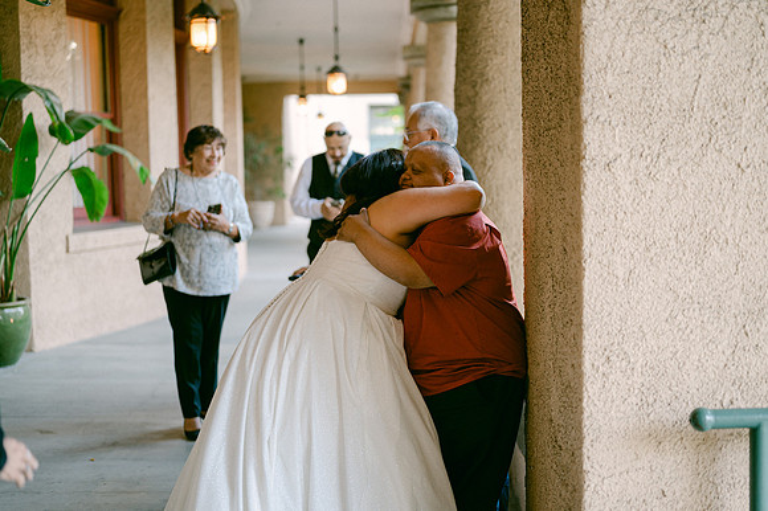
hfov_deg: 38.5
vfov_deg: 26.2
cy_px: 256
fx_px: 1100
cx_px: 384
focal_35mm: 52
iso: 560
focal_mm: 50
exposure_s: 1/125
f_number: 1.8
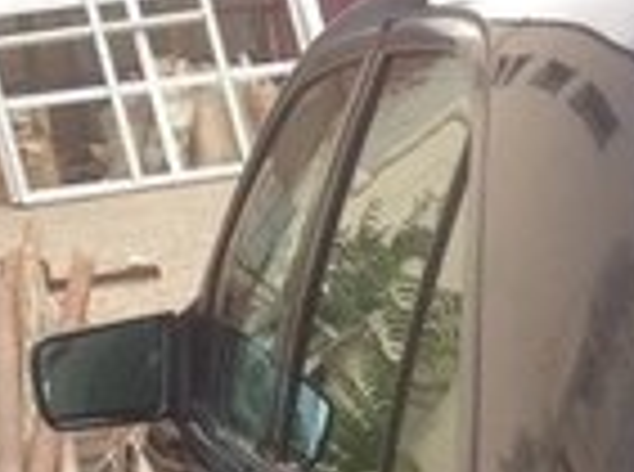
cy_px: 946
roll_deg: +7.7
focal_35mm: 155
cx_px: 638
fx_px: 2832
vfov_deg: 9.0
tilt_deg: -20.6
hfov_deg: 12.6
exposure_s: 1/120
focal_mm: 4.12
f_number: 2.4
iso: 50
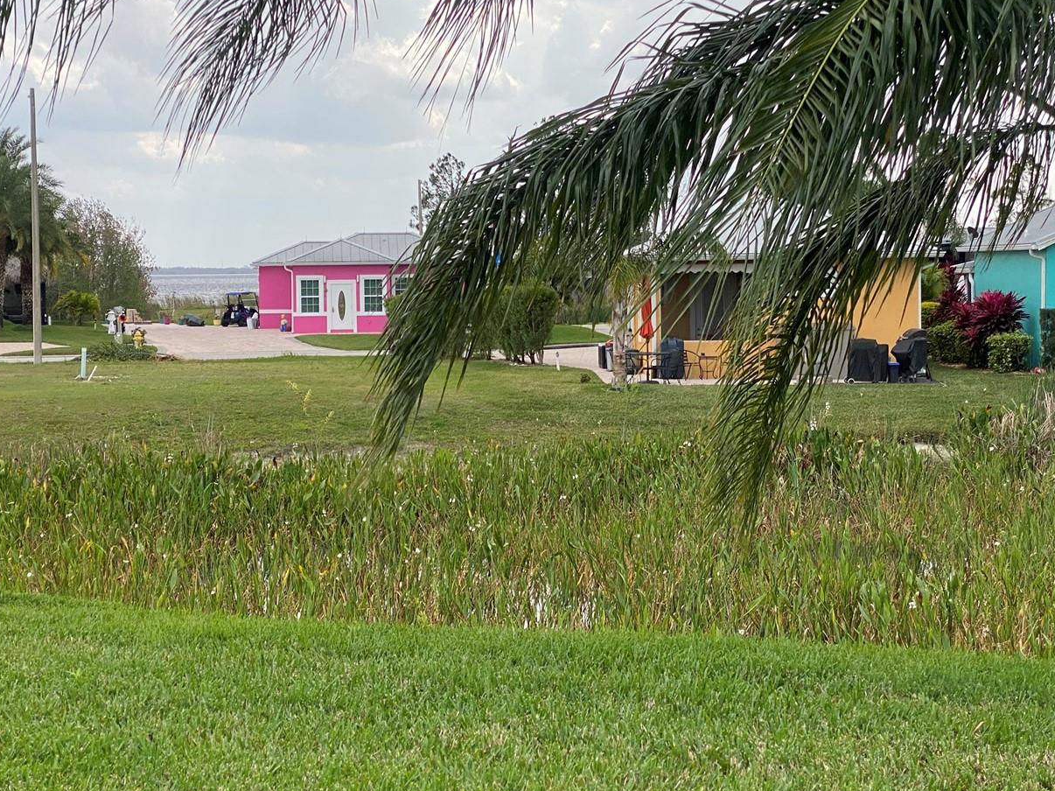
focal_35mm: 69
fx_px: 2103
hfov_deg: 28.2
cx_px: 482
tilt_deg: -1.7
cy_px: 360
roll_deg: -0.4
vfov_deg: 21.3
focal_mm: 6
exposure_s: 1/675
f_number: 2
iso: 20
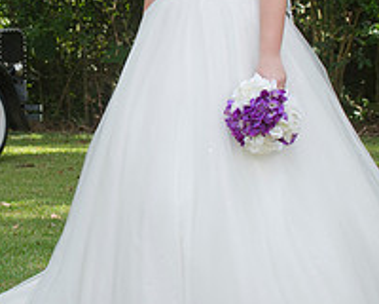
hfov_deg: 8.6
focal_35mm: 223
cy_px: 36
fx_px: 2501
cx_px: 40
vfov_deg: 6.9
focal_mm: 82
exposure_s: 1/125
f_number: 6.3
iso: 320
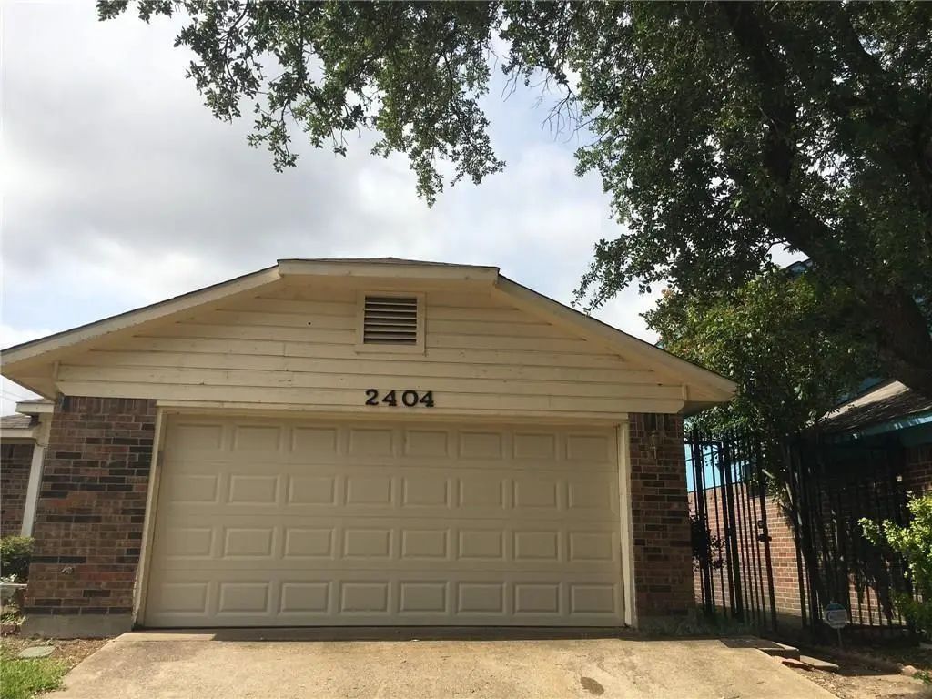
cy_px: 350
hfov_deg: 61.7
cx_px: 466
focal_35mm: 29
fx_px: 781
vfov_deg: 48.2
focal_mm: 4.15
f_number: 2.2
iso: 25
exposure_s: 1/2564
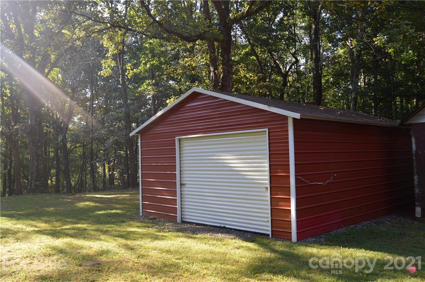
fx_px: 354
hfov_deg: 62.0
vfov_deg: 43.5
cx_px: 212
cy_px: 141
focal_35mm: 30
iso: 280
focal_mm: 20
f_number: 5.6
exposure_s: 1/125
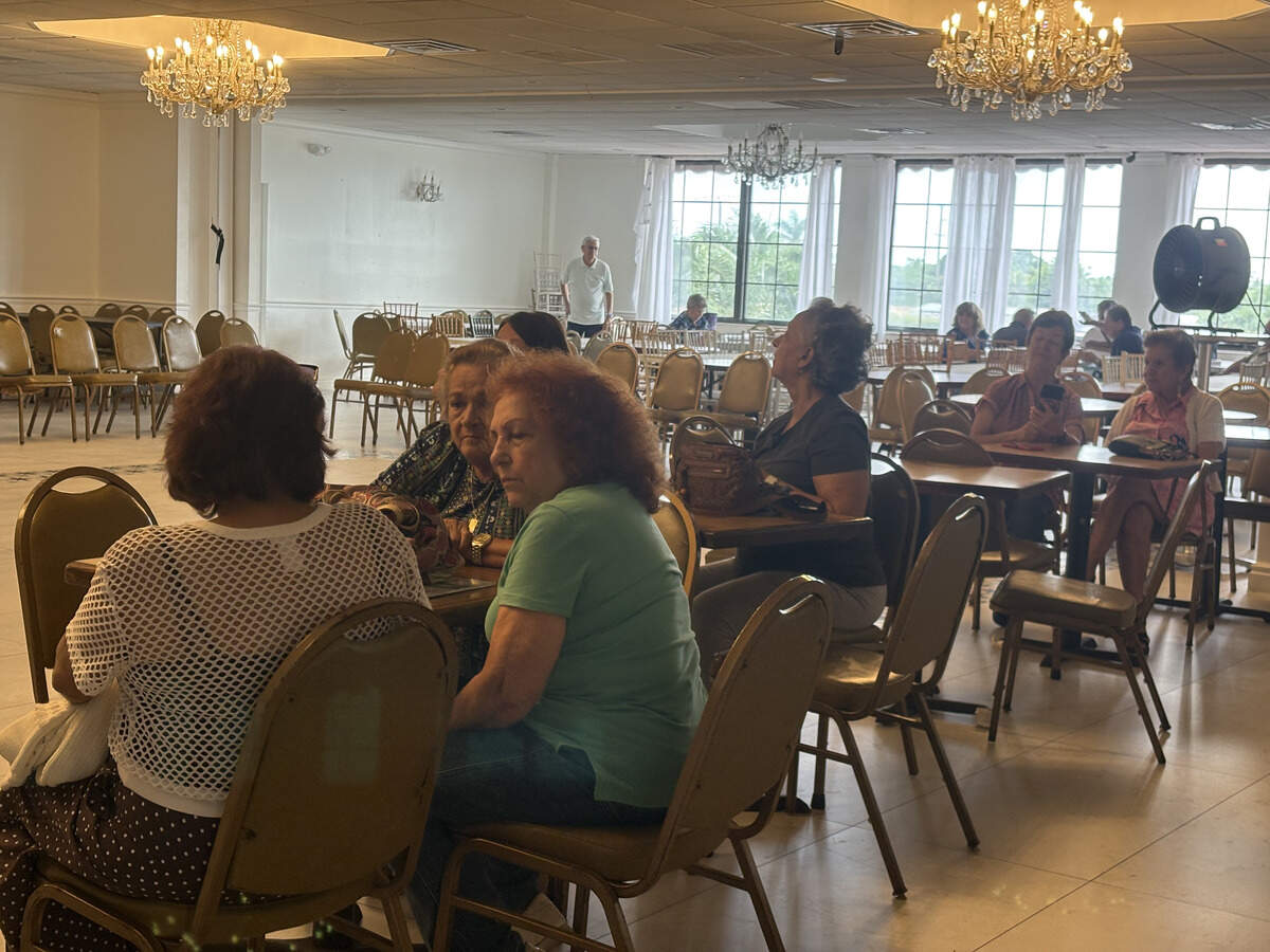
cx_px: 635
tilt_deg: -6.4
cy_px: 476
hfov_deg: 36.8
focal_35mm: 52
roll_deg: -2.6
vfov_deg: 28.0
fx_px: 1908
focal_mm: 5.96
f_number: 1.6
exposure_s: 1/60
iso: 80
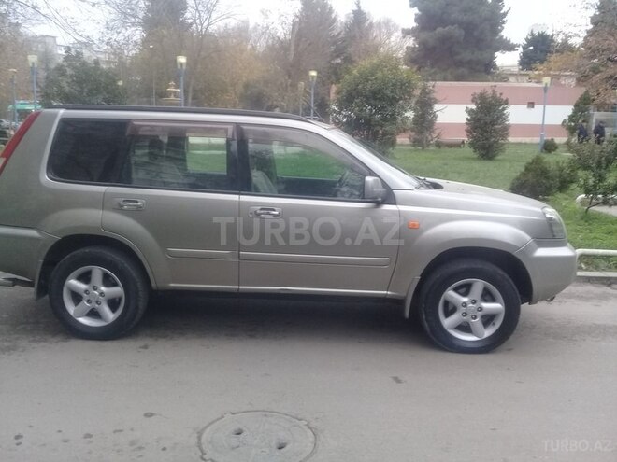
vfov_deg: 45.4
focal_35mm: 31
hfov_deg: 58.4
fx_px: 553
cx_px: 308
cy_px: 231
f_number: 2.2
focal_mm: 3.3
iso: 100
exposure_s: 1/100
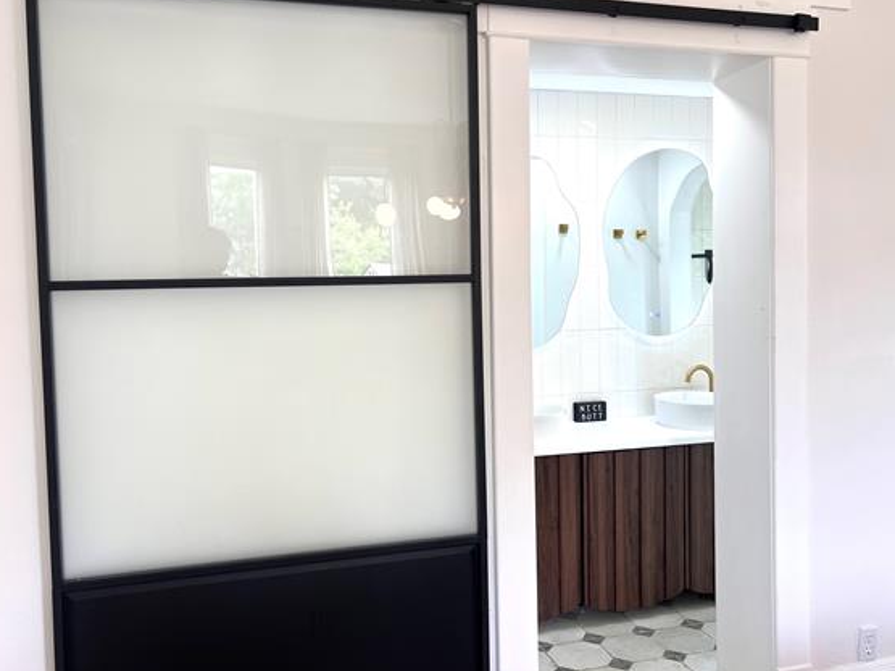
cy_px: 302
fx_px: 775
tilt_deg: -1.6
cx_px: 443
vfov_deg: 46.7
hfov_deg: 60.0
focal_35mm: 30
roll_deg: +0.8
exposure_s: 1/120
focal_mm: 5.7
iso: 40
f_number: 1.5
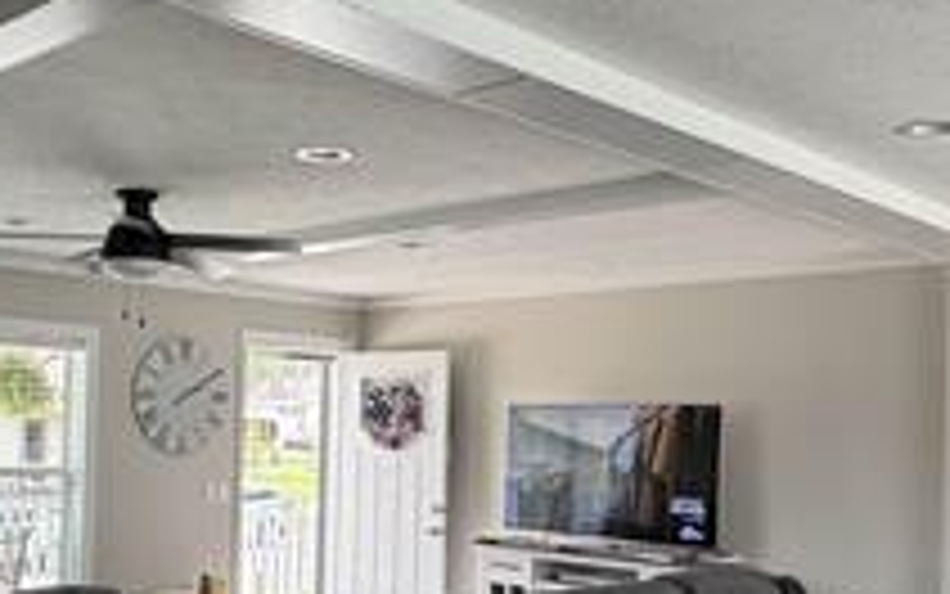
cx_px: 302
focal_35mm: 45
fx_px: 1165
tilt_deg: +1.1
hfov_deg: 43.6
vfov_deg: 28.4
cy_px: 400
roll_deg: -0.9
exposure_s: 1/121
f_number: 2.2
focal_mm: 2.22
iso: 160
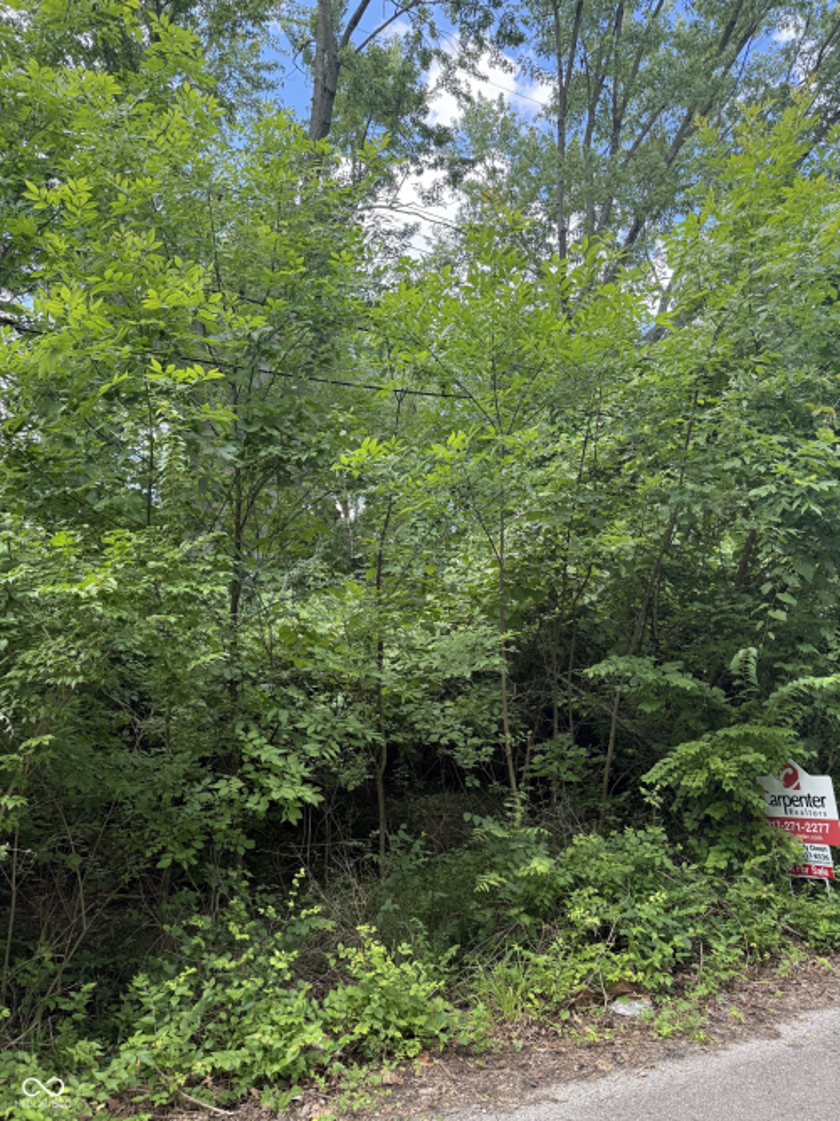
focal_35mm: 24
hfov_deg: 56.8
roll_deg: +1.3
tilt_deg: +8.3
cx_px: 420
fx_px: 777
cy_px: 560
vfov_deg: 71.6
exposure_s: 1/355
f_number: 1.78
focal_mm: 6.76
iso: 100
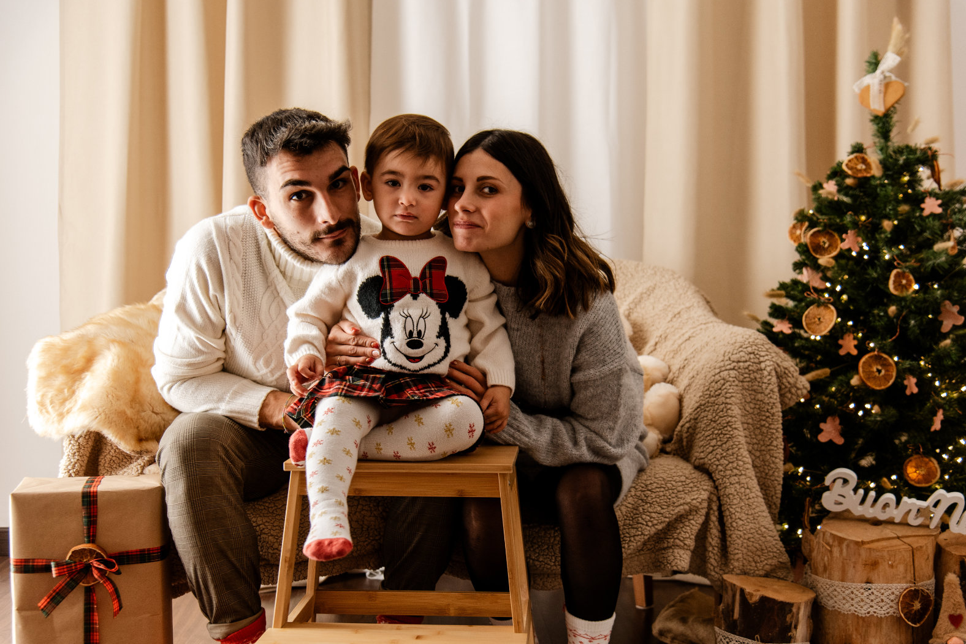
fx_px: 1047
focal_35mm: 39
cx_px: 481
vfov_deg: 34.2
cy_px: 328
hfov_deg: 49.5
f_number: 4
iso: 400
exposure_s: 1/80
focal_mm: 38
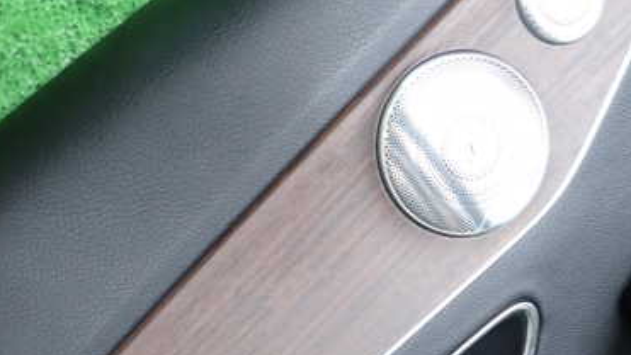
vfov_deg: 26.2
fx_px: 736
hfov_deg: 45.0
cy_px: 324
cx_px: 466
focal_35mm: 44
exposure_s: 1/60
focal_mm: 4.5
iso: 100
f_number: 2
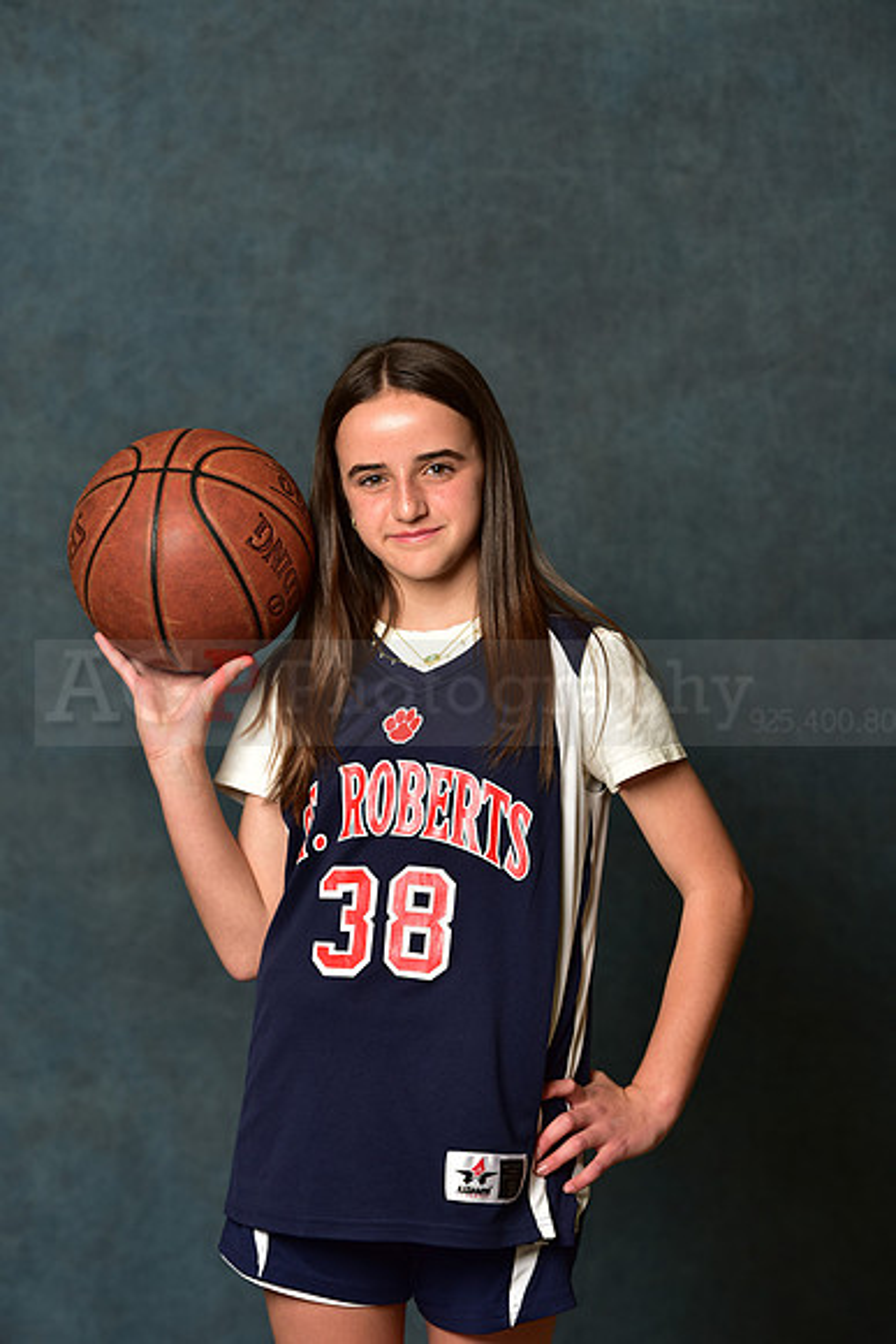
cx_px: 448
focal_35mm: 116
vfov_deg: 17.6
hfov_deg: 11.8
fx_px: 4328
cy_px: 672
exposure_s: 1/200
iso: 200
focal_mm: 116
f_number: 4.5
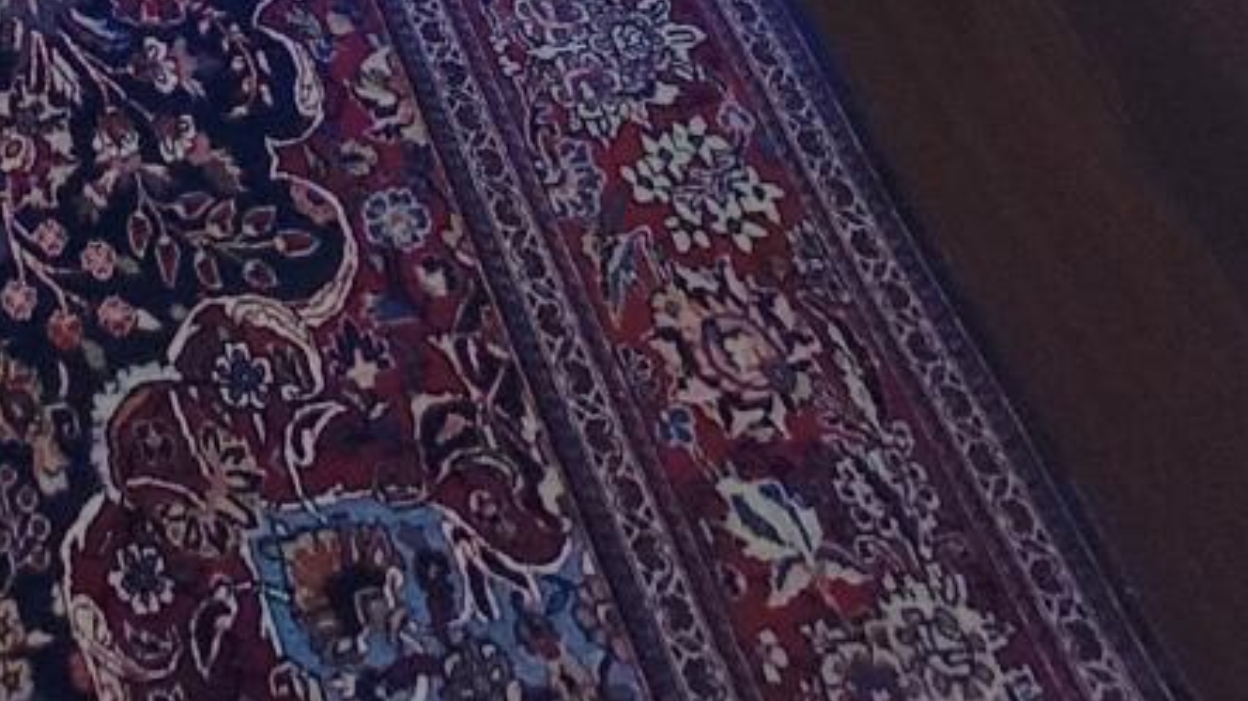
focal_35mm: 64
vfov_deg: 9.0
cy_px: -1881
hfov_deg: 28.7
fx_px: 2118
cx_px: -237
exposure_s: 1/40
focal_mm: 2.2
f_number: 2.2
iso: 320
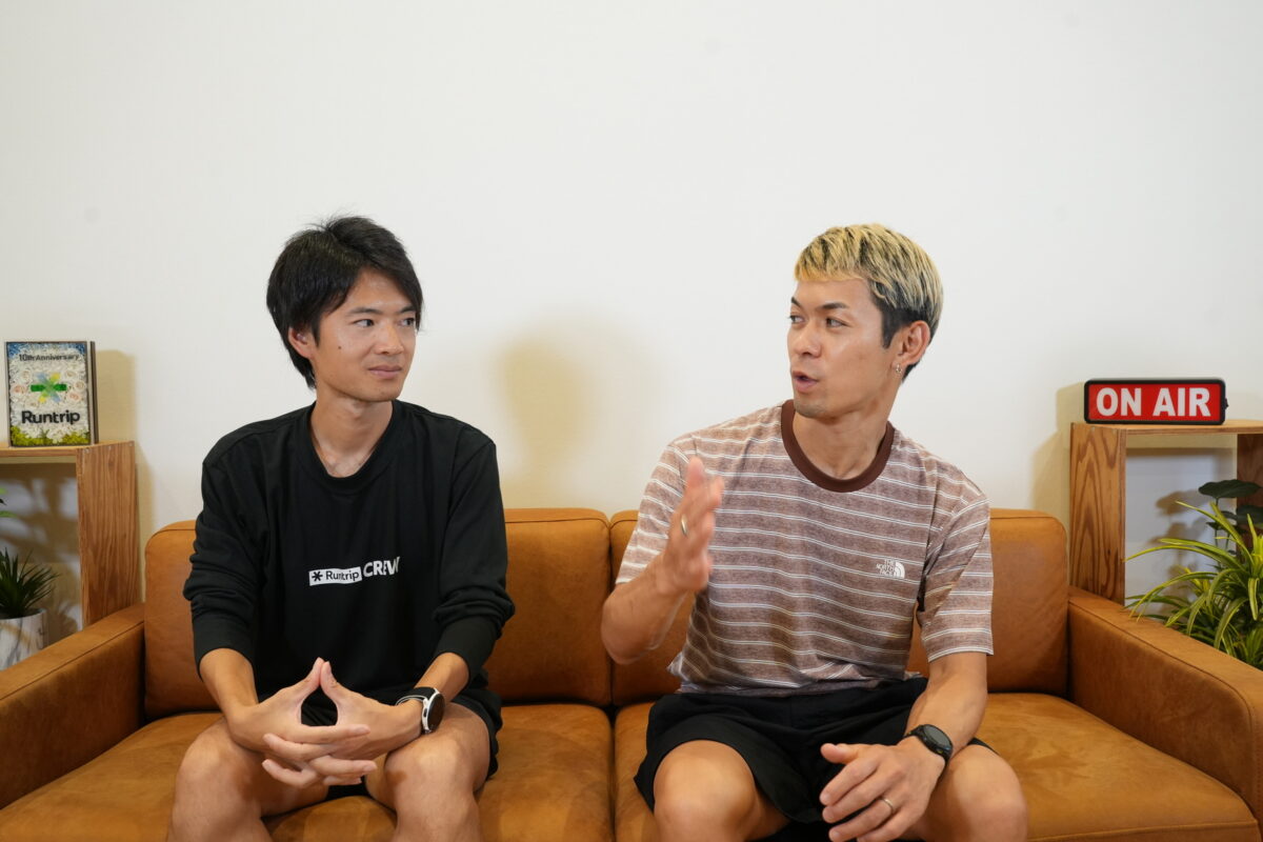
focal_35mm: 30
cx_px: 632
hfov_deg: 61.9
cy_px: 421
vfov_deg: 43.6
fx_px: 1052
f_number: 6.3
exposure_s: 1/100
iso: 2000
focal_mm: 30
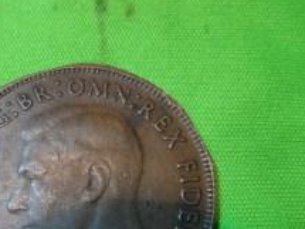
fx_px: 440
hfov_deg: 37.3
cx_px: 75
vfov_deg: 28.6
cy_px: 175
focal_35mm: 50
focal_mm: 4
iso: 100
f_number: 3.2
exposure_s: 1/30
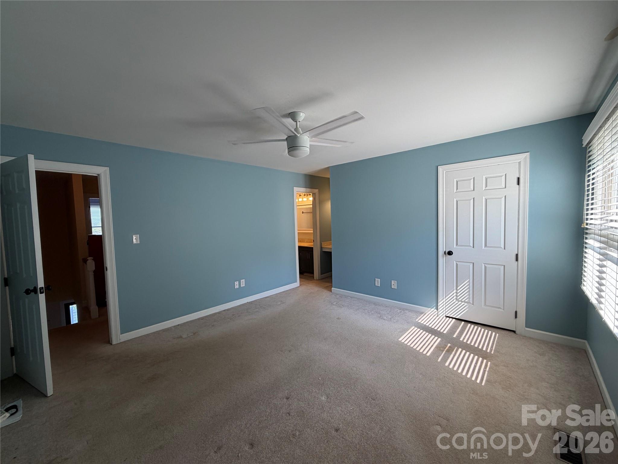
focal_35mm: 14
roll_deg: +2.2
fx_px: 250
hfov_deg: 102.1
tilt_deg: -4.4
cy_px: 232
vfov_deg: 85.7
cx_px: 309
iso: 64
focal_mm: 2.22
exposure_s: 1/120
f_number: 2.2
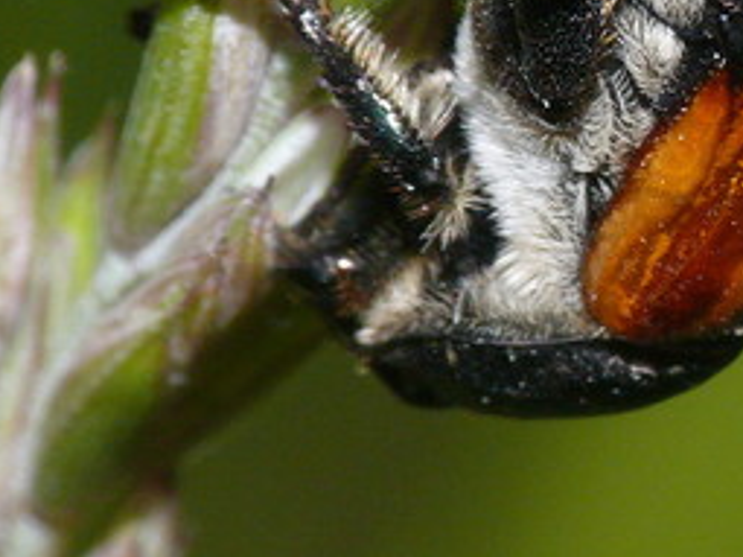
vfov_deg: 2.1
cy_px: -47
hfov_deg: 2.9
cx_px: 983
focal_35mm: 692
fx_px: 14846
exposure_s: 1/640
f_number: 11
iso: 200
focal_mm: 43.9
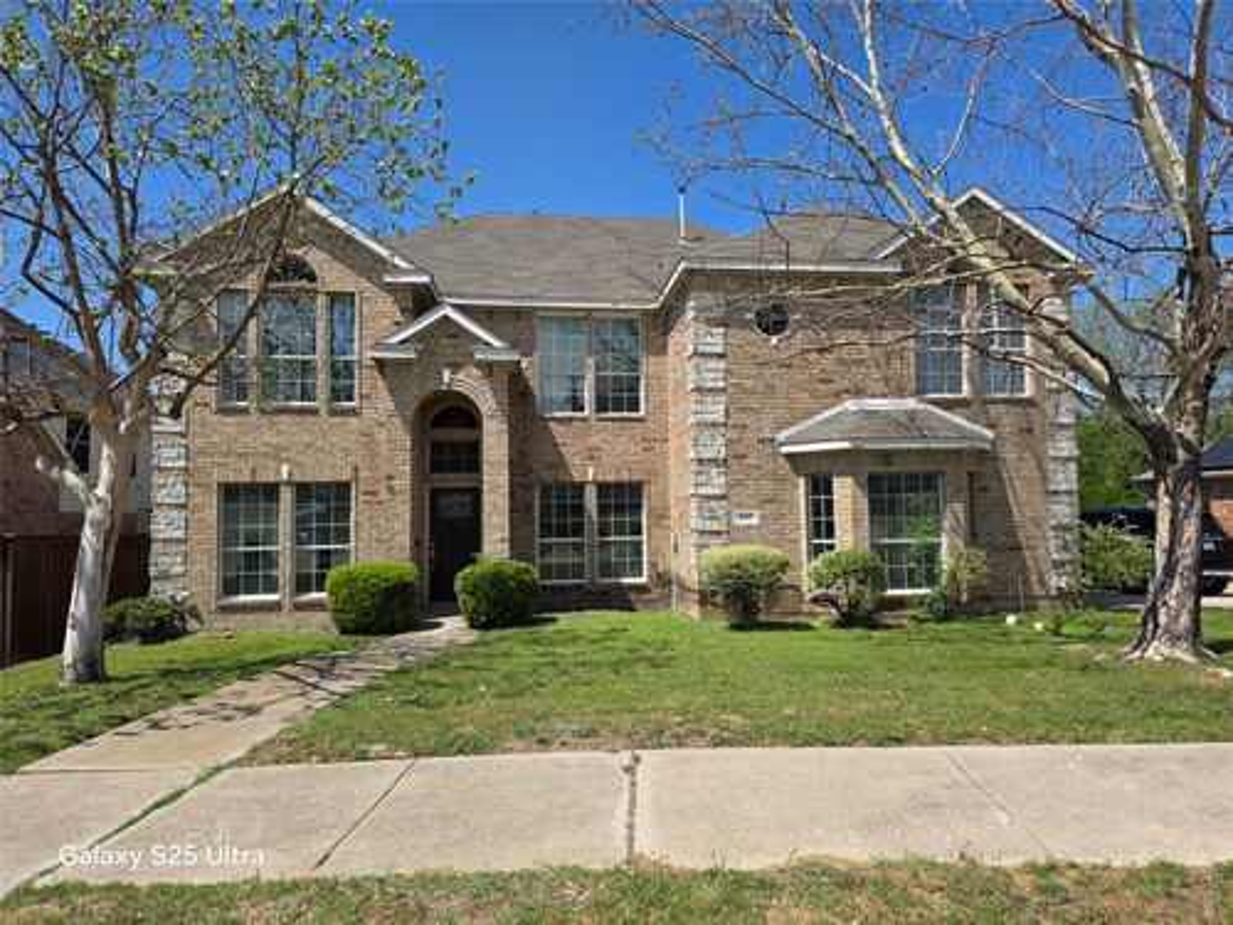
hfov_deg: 73.9
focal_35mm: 23
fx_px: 819
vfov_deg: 58.9
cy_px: 462
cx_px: 616
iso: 80
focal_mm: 6.3
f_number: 1.7
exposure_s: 1/6150
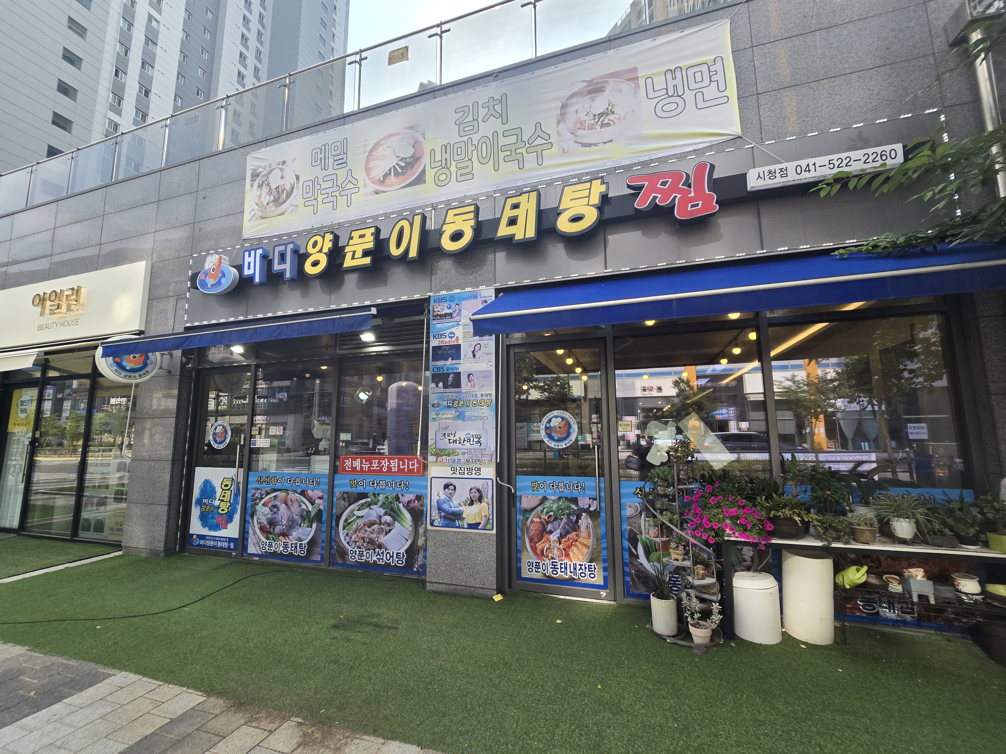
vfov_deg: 89.9
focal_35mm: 13
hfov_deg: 106.2
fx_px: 378
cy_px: 377
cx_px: 503
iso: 50
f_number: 2.2
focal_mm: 2.2
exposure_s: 1/682
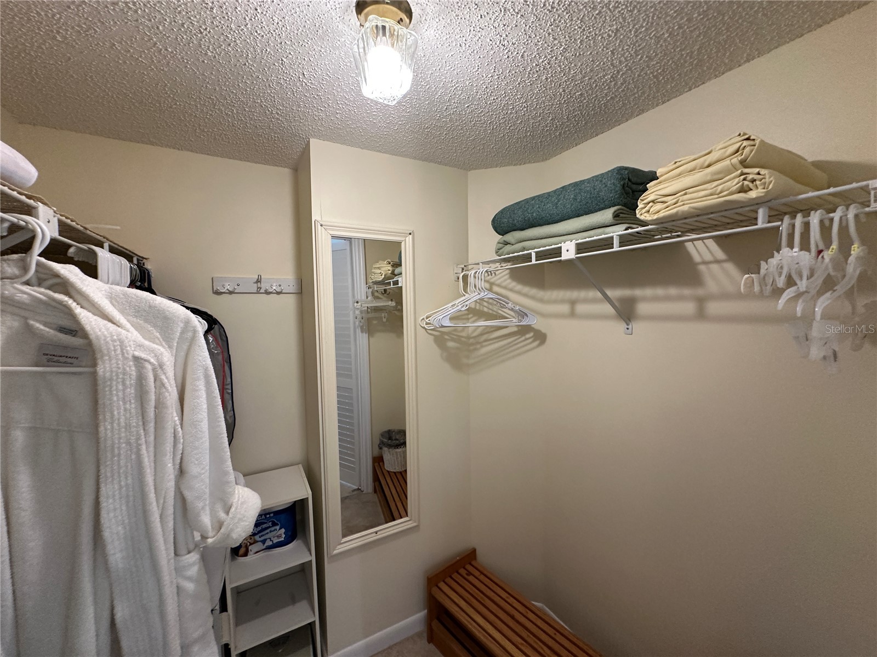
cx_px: 438
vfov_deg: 85.7
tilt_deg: -4.0
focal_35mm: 14
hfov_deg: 102.1
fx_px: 355
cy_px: 328
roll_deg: +0.7
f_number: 2.2
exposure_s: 1/120
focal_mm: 2.22
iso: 320
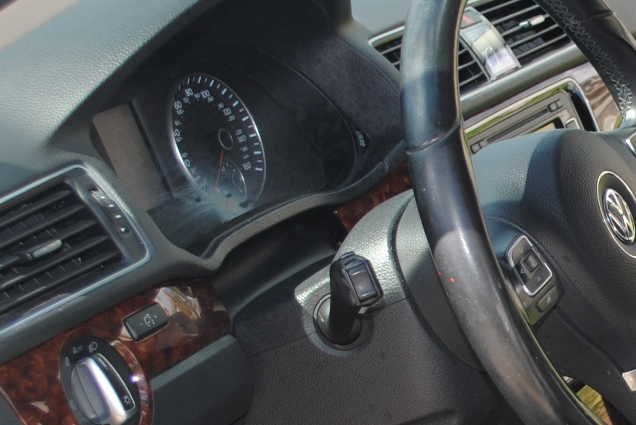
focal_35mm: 114
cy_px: 387
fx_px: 2016
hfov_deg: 17.1
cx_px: 767
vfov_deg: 12.0
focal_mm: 22
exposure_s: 1/200
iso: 100
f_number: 3.8
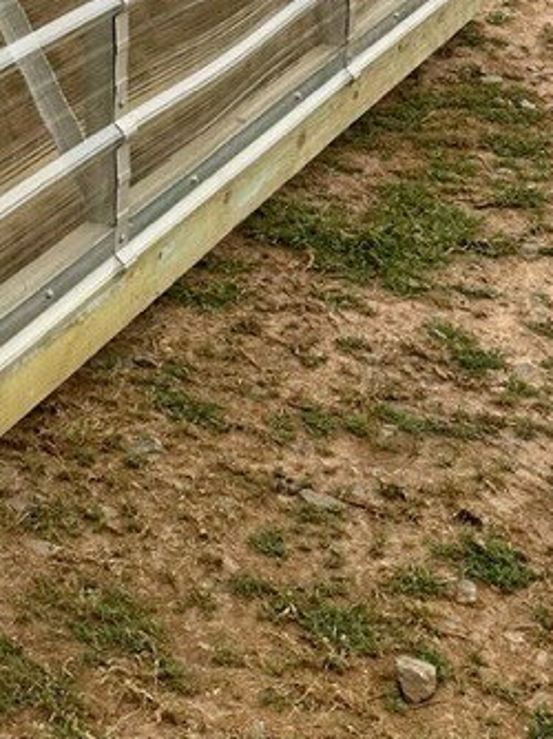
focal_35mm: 92
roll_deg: +0.0
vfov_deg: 18.5
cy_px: -418
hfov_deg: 14.3
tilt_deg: -3.3
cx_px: -425
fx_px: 1962
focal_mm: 6.86
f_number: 1.78
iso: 80
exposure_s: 1/6211
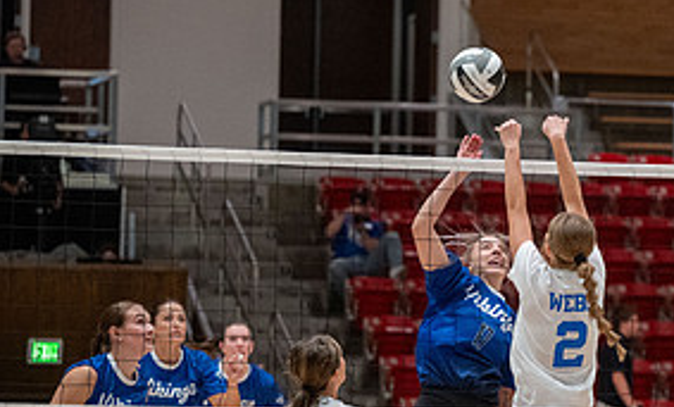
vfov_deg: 5.8
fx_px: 4004
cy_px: 192
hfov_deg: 9.6
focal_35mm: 220
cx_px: 653
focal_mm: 96
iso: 5000
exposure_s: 1/400
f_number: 2.8
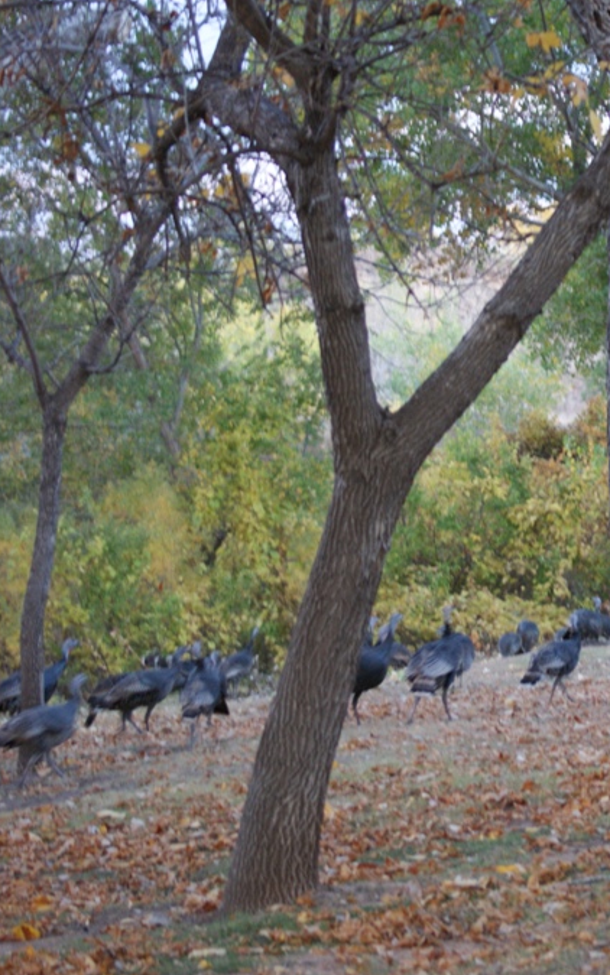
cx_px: 727
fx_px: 4621
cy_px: 490
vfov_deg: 12.1
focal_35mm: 174
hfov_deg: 7.5
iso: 400
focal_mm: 75
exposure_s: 1/20
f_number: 4.5
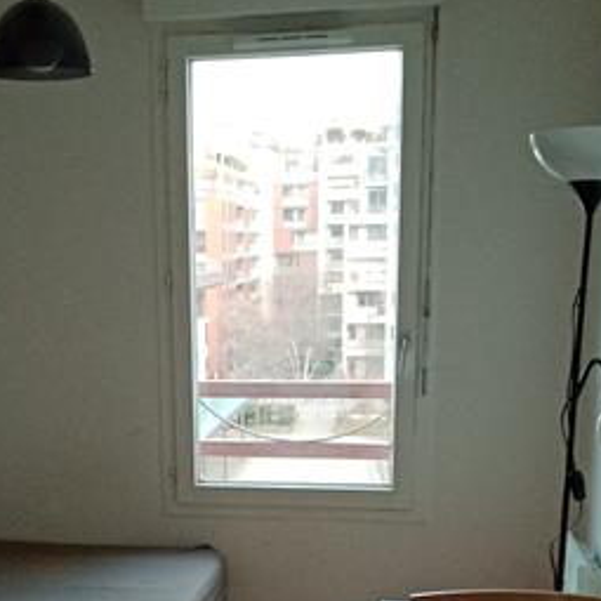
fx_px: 1061
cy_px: 476
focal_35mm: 54
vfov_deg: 30.9
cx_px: 205
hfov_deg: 31.4
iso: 259
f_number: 1.8
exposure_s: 1/33.3
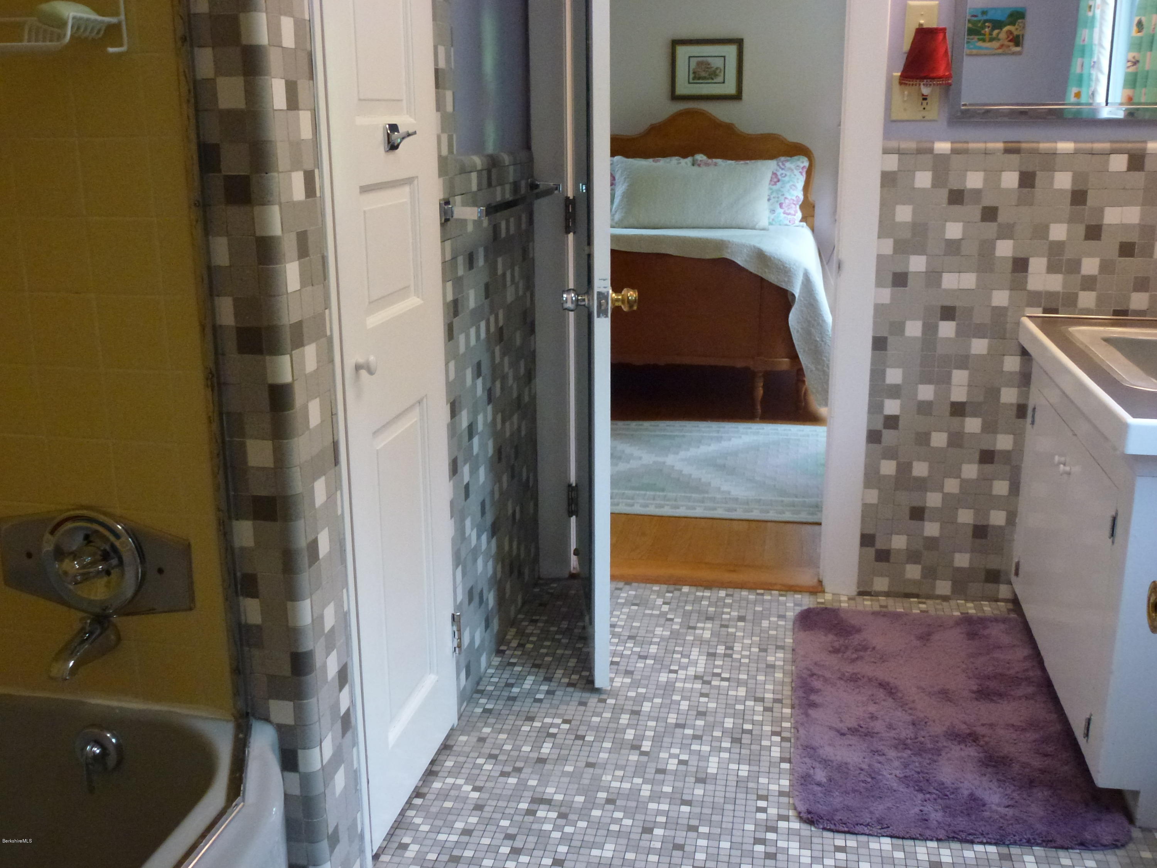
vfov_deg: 42.9
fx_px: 1103
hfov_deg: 55.4
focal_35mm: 33
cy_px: 434
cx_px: 578
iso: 400
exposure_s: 1/40
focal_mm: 5.9
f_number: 3.6
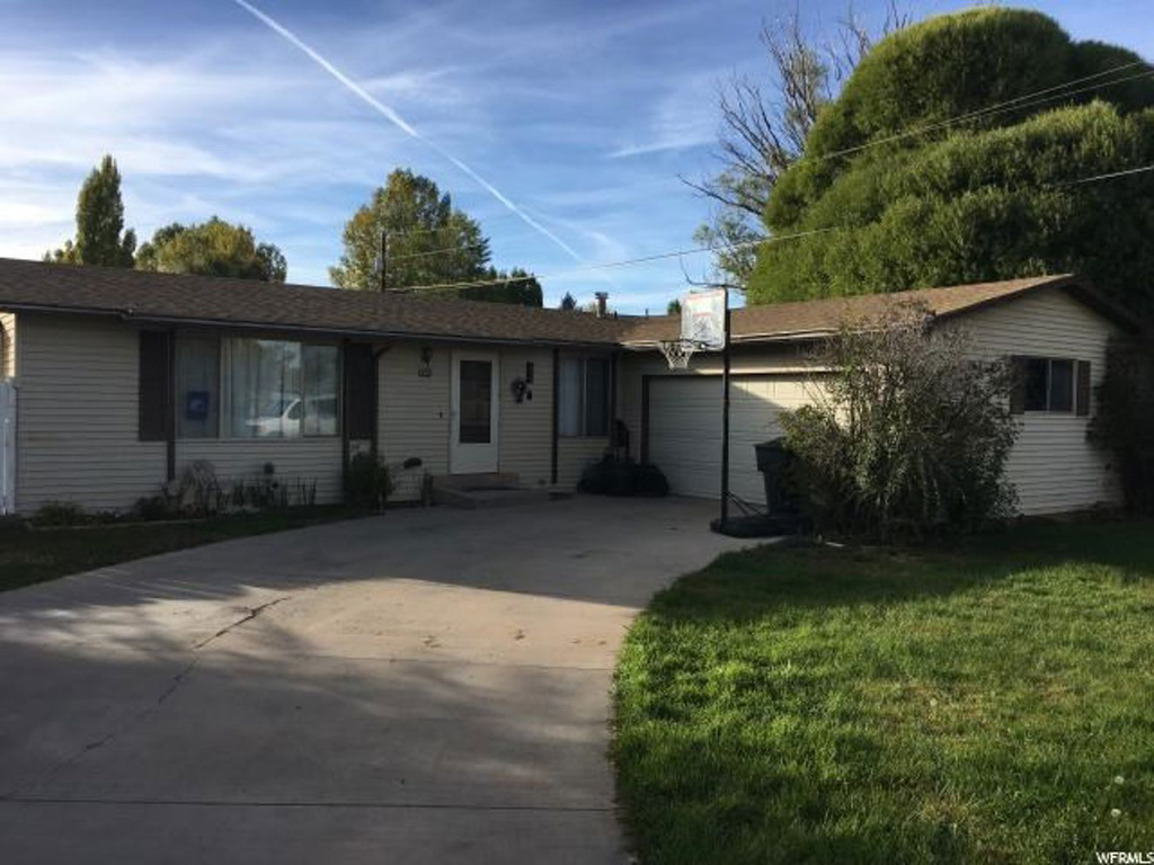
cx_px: 577
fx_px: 967
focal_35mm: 29
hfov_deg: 61.7
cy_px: 432
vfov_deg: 48.2
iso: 25
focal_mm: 4.15
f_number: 2.2
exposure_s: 1/1221
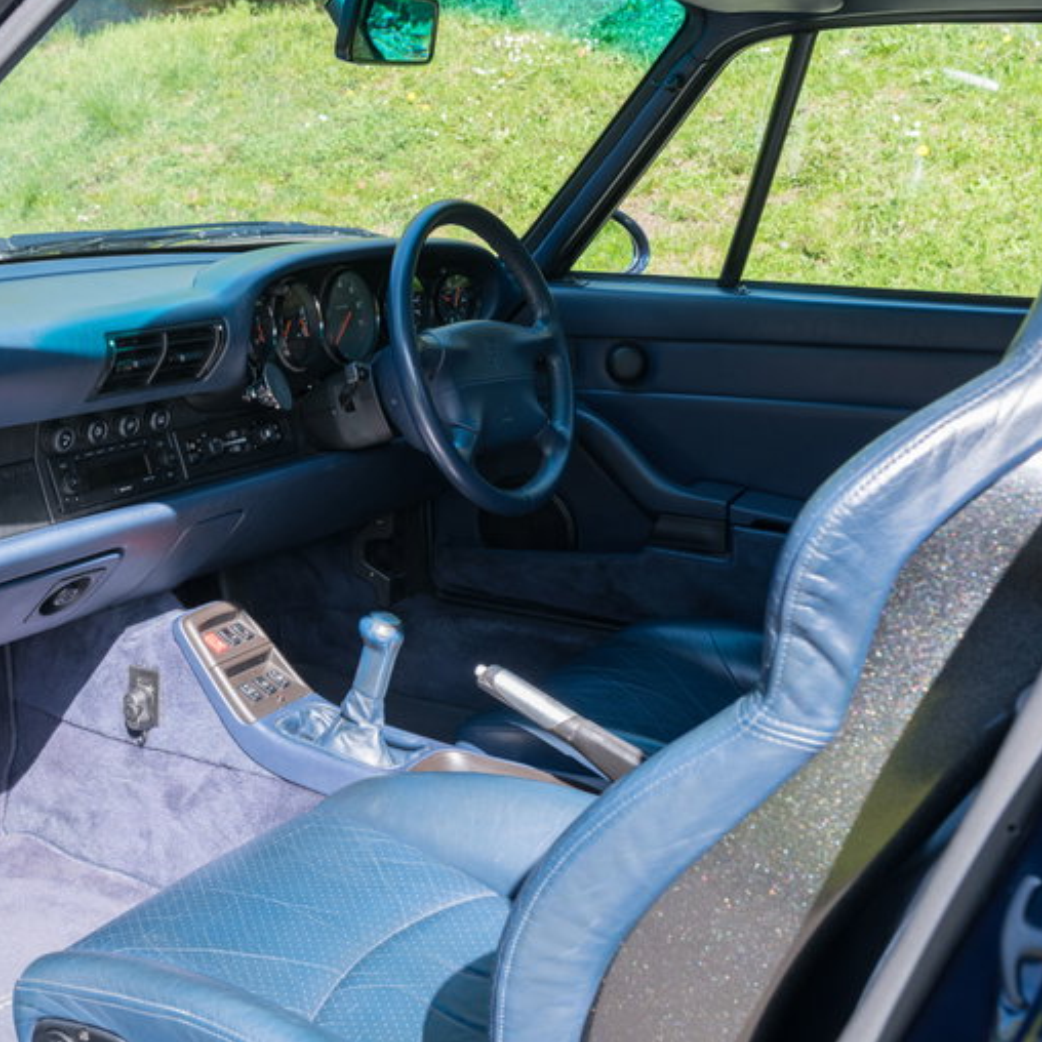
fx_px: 1533
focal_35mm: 45
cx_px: 275
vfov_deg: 37.6
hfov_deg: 36.8
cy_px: 518
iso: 100
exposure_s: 1/8
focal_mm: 35
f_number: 10
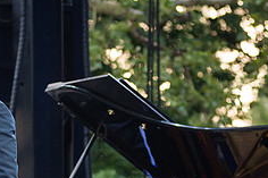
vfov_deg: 5.1
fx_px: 1994
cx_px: -39
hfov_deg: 7.6
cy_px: 172
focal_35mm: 268
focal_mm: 92
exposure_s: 1/320
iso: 1600
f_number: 4
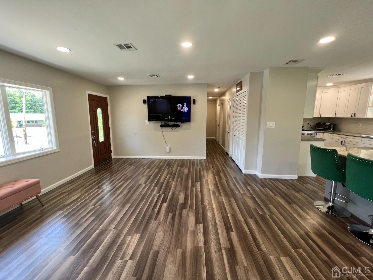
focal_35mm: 13
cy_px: 140
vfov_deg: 89.9
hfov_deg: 106.2
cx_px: 186
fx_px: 140
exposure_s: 1/99
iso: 100
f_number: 1.8
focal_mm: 1.57
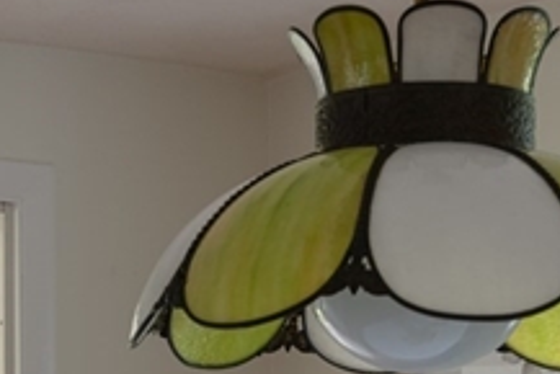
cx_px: 160
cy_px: 674
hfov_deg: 14.9
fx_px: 2132
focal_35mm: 137
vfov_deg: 9.5
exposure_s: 1/2
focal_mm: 29
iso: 200
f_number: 8
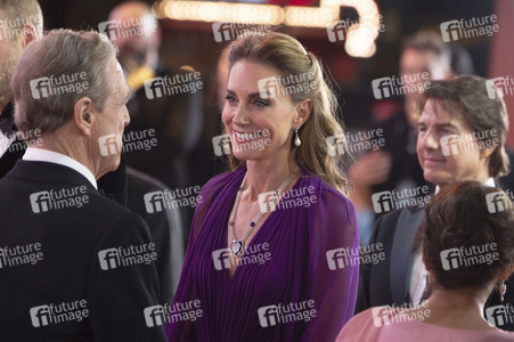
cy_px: 172
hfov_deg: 6.9
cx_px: 241
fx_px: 4264
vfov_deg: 4.6
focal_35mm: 299
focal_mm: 270
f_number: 5.6
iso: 1600
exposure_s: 1/250
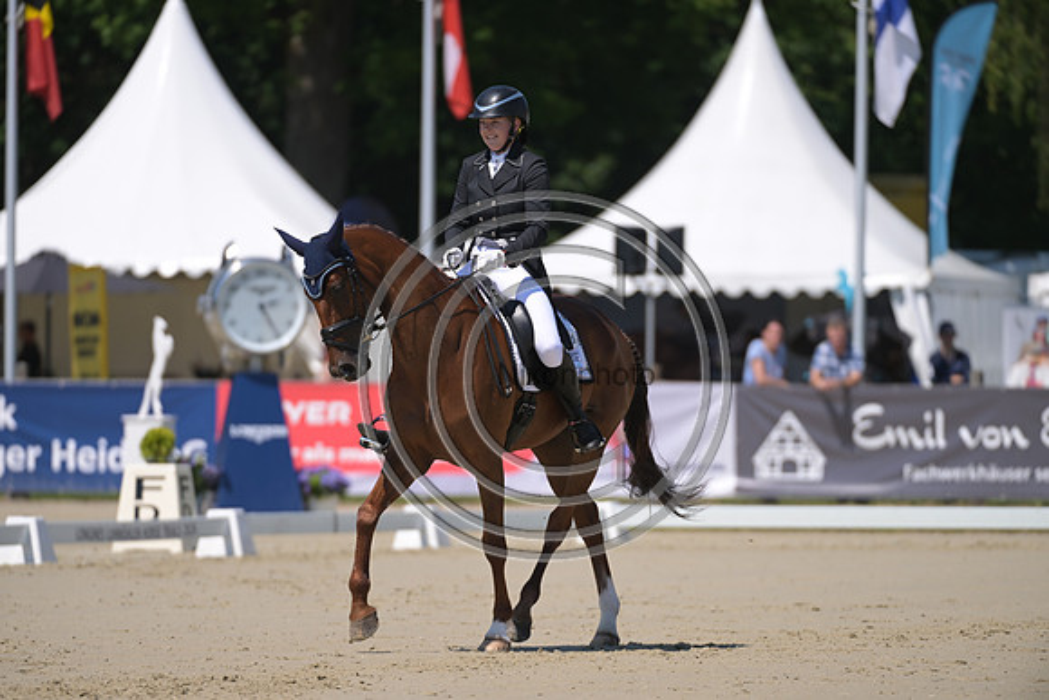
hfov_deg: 5.2
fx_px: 11658
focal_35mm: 400
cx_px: 524
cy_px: 350
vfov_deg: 3.4
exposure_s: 1/1250
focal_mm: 400
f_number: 5
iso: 160
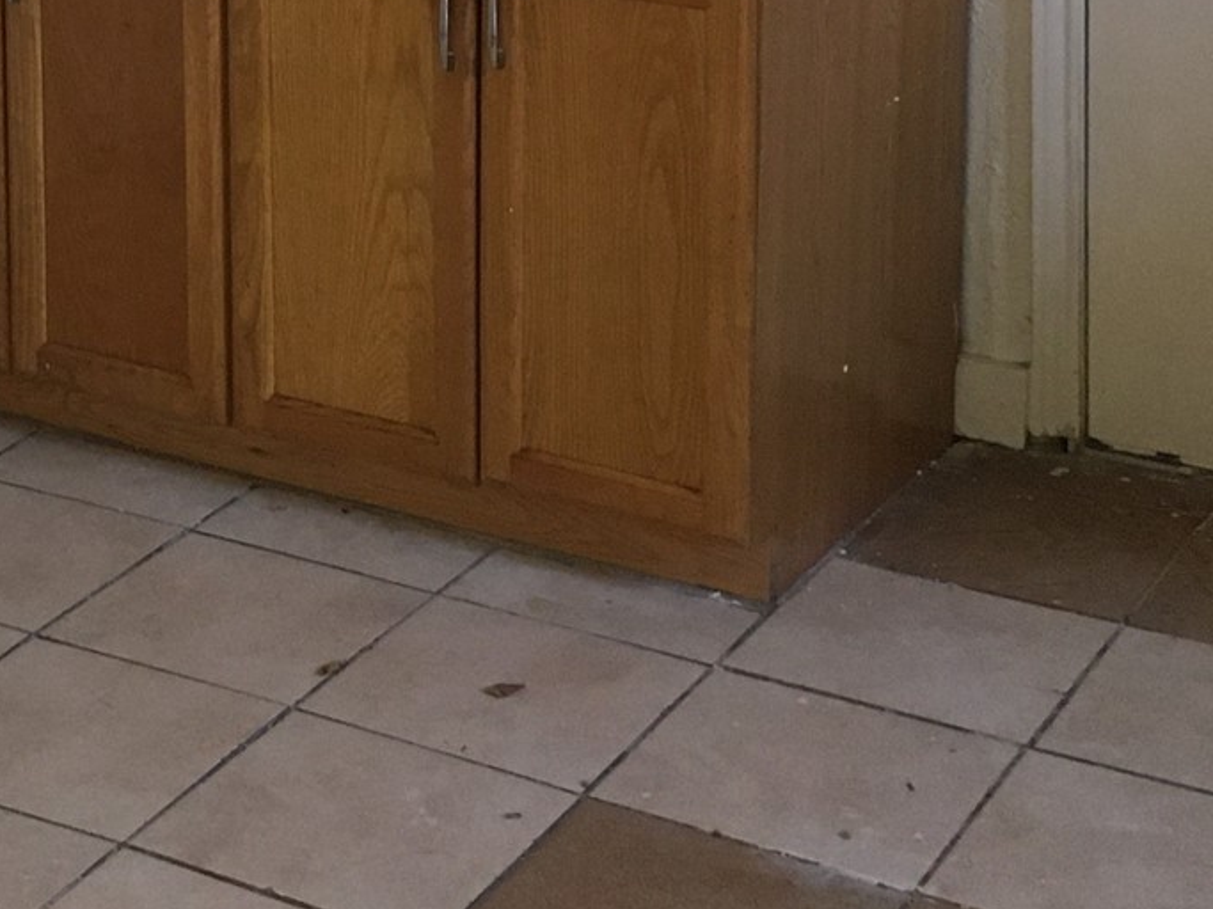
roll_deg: +2.0
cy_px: -307
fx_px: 3048
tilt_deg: -8.4
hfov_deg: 21.6
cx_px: -37
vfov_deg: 16.0
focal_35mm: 87
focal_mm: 4.15
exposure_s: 1/30
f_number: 2.2
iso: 160
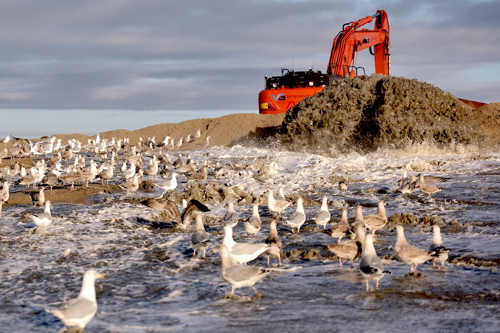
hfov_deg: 28.5
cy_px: 166
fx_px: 986
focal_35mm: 71
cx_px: 248
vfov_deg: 19.2
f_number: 2.8
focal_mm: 70
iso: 100
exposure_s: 1/2500
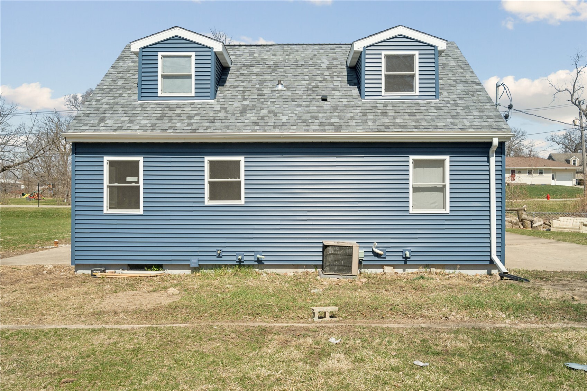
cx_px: 294
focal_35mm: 29
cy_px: 196
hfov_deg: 63.7
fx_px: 473
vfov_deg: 45.0
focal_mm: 29
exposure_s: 1/400
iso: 400
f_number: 10
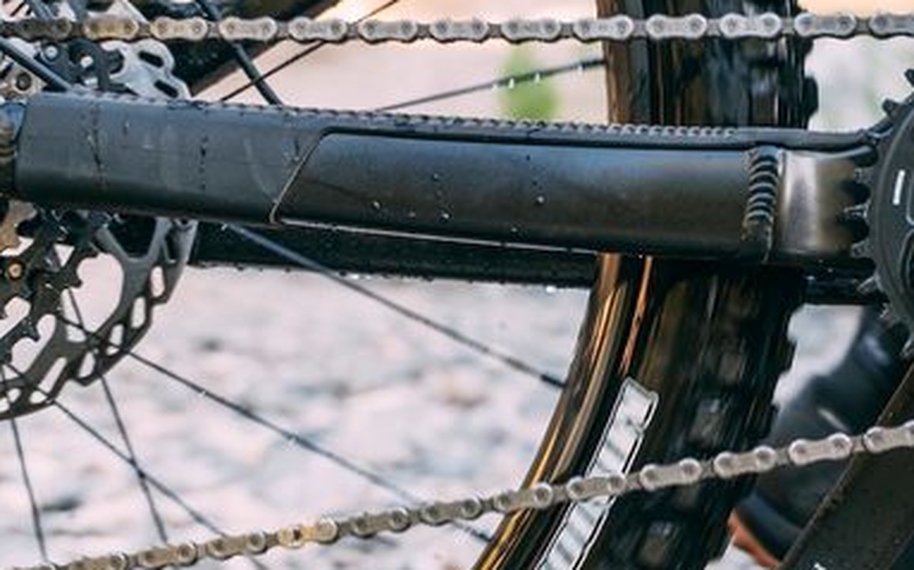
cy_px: 413
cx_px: 683
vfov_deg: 15.7
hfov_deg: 24.7
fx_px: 2067
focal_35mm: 83
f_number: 2.8
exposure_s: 1/320
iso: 640
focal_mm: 26
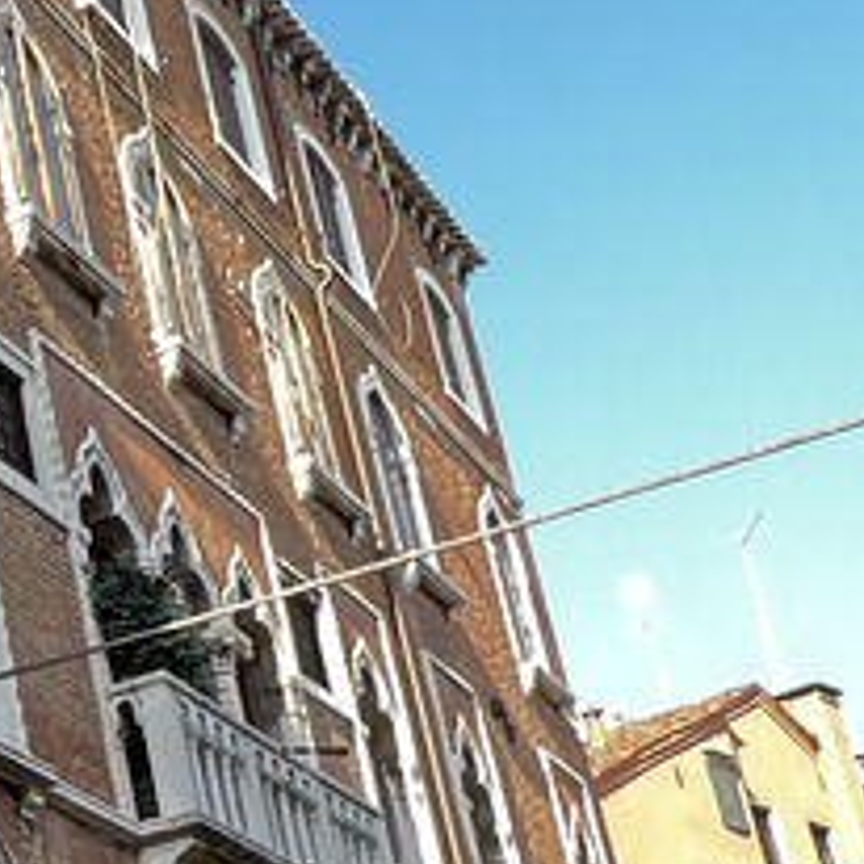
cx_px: -860
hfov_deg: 17.9
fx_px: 1892
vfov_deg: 24.6
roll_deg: +0.4
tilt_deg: +19.0
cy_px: 856
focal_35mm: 67
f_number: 1.8
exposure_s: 1/122
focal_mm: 1.57
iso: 32
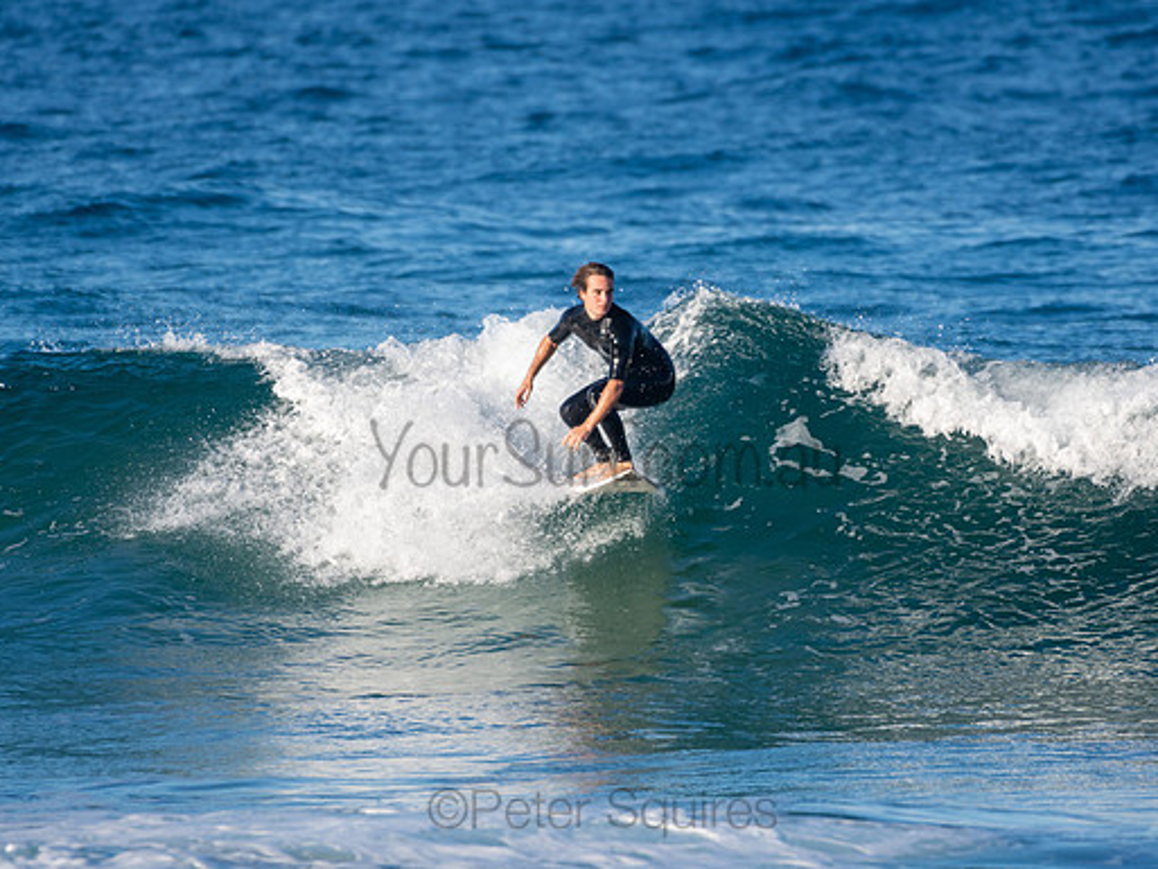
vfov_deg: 1.8
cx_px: 603
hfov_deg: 2.4
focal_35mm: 815
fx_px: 27270
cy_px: 434
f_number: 5.6
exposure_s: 1/1250
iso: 280
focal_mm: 500
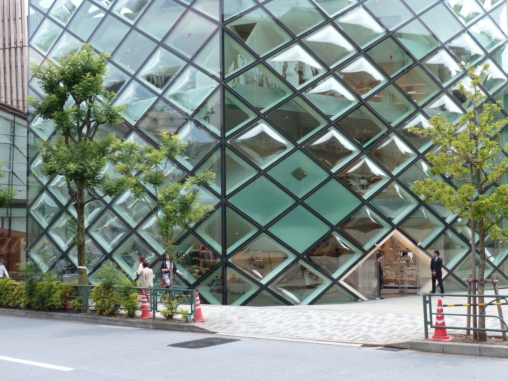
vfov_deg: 34.3
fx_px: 616
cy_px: 190
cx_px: 254
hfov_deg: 44.8
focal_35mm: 42
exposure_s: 1/125
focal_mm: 6.9
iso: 80
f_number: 4
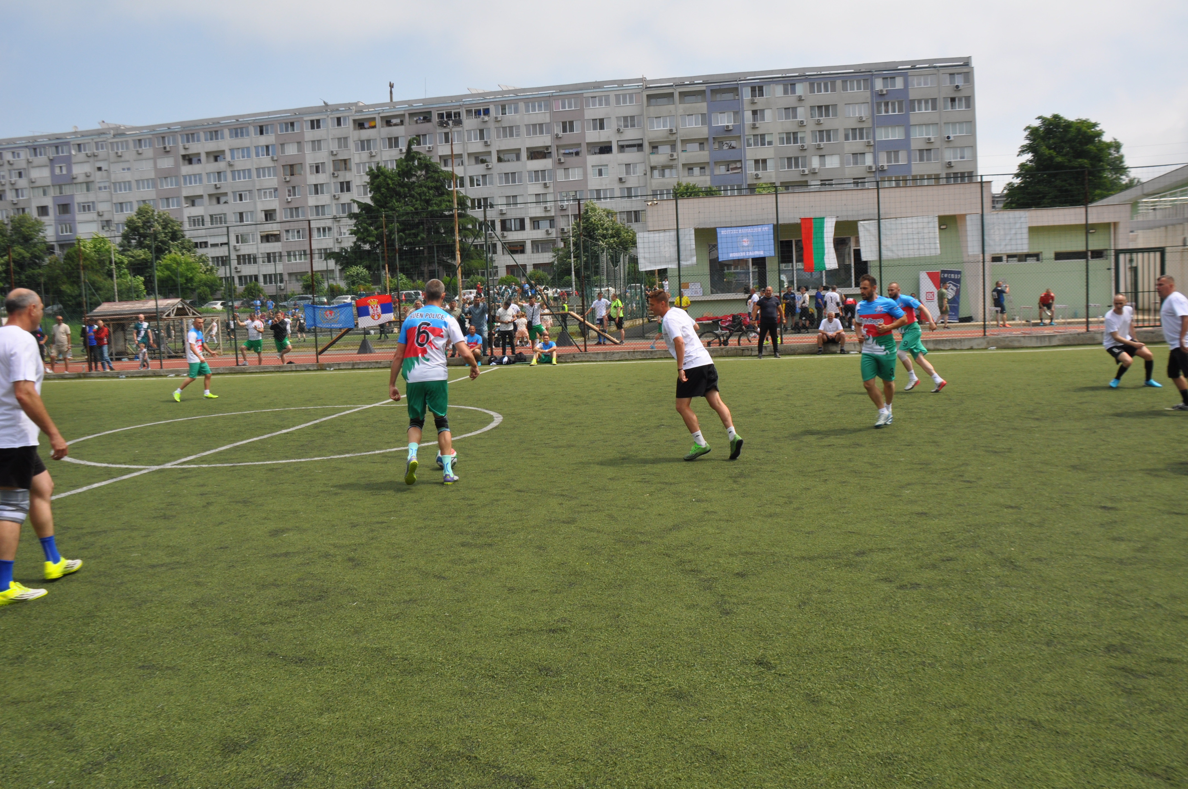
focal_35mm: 27
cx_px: 594
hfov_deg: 67.4
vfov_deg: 47.8
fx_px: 890
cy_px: 394
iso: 200
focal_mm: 18
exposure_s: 1/320
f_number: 9
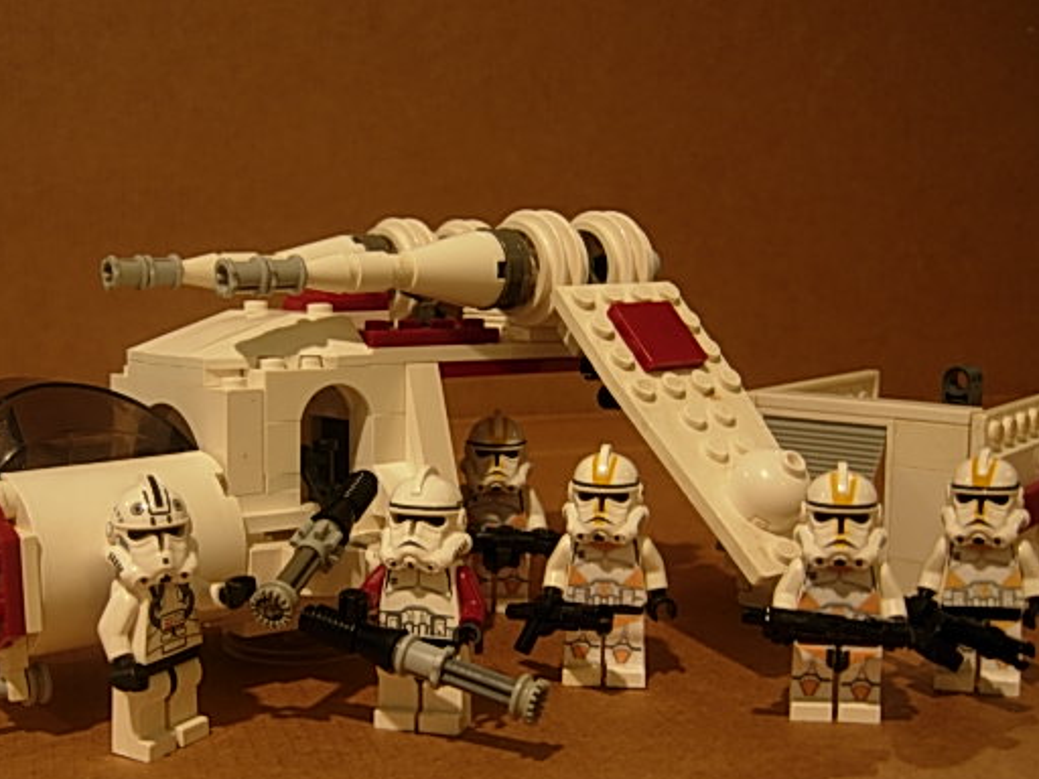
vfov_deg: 32.1
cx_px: 430
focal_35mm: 45
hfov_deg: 41.9
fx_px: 1351
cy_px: 452
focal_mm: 7.5
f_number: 2.7
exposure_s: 1/4.4
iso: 50
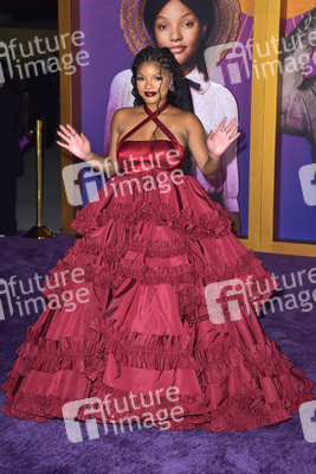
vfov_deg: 32.4
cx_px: 158
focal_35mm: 62
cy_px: 237
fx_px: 816
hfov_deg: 21.9
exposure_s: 1/250
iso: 400
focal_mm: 62
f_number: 6.3
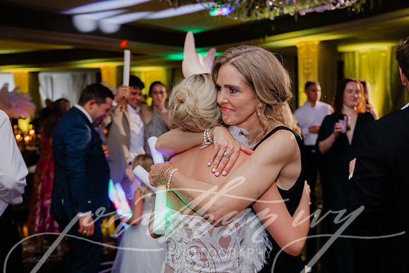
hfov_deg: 51.9
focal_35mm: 37
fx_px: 420
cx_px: 204
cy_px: 136
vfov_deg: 36.0
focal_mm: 37
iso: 2000
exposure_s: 1/50
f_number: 3.2
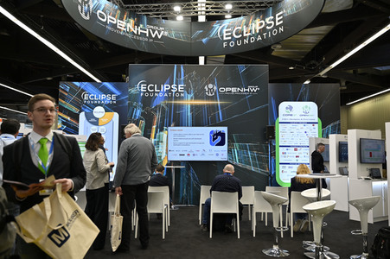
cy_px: 130
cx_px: 195
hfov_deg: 65.5
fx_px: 303
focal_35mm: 28
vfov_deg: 46.3
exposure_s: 1/250
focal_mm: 28
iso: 400
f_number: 2.8
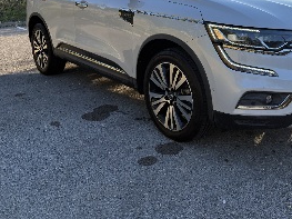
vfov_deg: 36.8
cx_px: 190
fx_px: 320
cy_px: 54
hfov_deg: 48.3
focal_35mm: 38
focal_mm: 6.76
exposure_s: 1/1493
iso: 100
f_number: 1.78
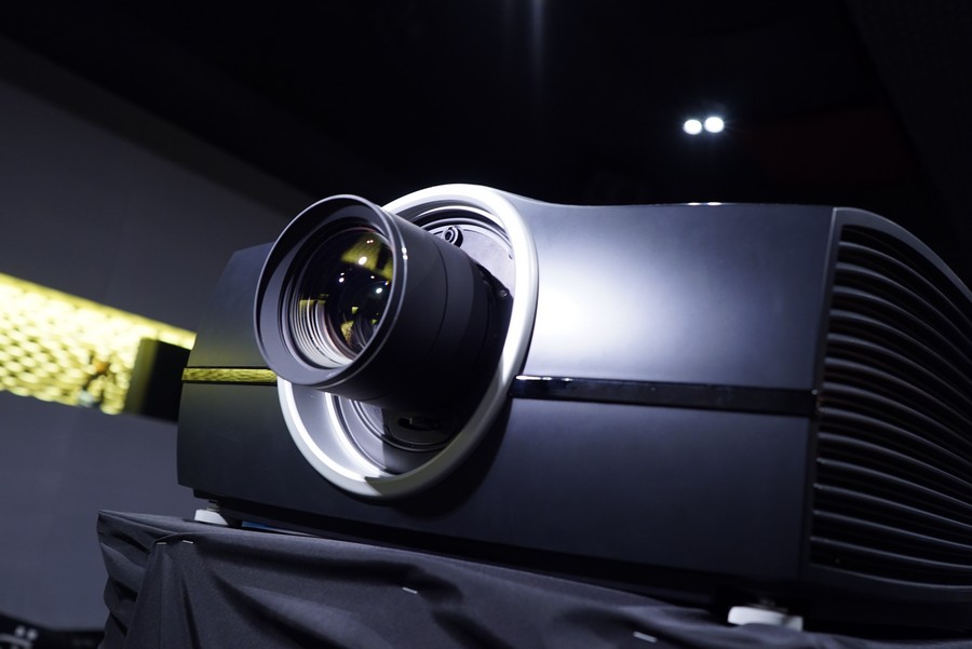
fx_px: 945
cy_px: 324
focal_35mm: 35
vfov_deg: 37.9
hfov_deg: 54.4
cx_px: 486
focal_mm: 35
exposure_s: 1/30
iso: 1250
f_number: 4
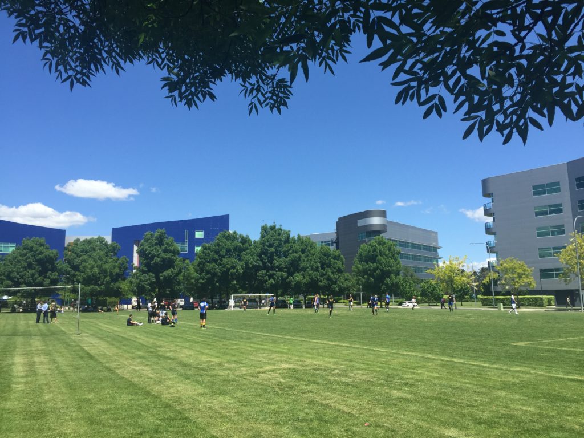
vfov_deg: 48.2
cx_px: 292
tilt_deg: +8.3
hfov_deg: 61.7
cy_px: 219
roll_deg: +0.9
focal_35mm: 29
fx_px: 489
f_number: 2.2
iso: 32
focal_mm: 4.15
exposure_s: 1/1522
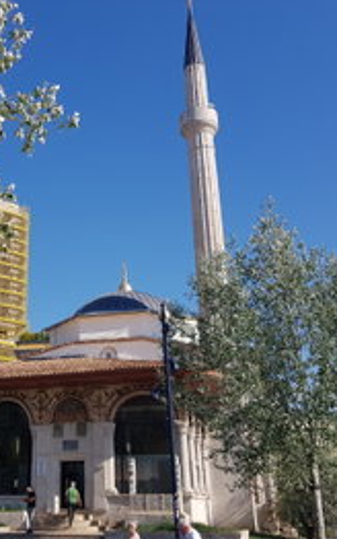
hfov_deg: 29.9
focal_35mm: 42
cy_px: 272
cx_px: 68
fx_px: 617
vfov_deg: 47.2
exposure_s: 1/2272
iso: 40
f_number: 1.7
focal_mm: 4.3
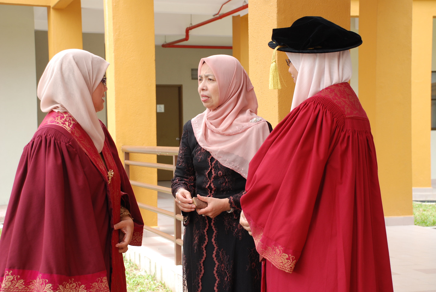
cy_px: 146
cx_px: 218
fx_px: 910
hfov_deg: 26.9
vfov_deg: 18.3
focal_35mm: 75
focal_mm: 50
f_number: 5.6
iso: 200
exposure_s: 1/100
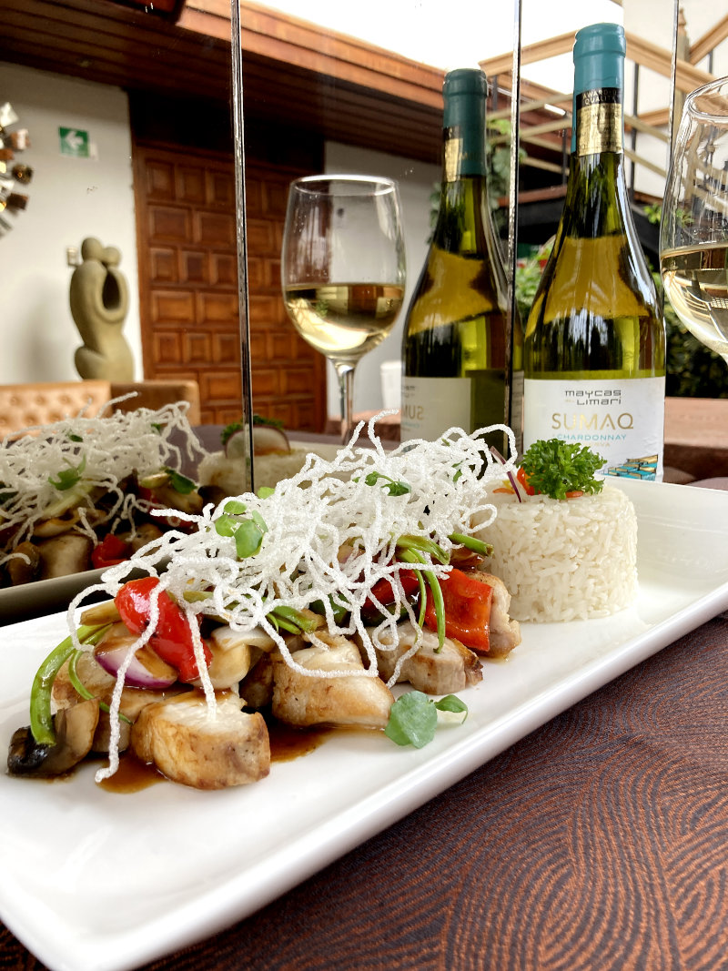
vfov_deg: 63.4
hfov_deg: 49.7
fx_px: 785
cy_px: 486
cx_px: 364
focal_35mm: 28
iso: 64
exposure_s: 1/121
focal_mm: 4
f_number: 1.8
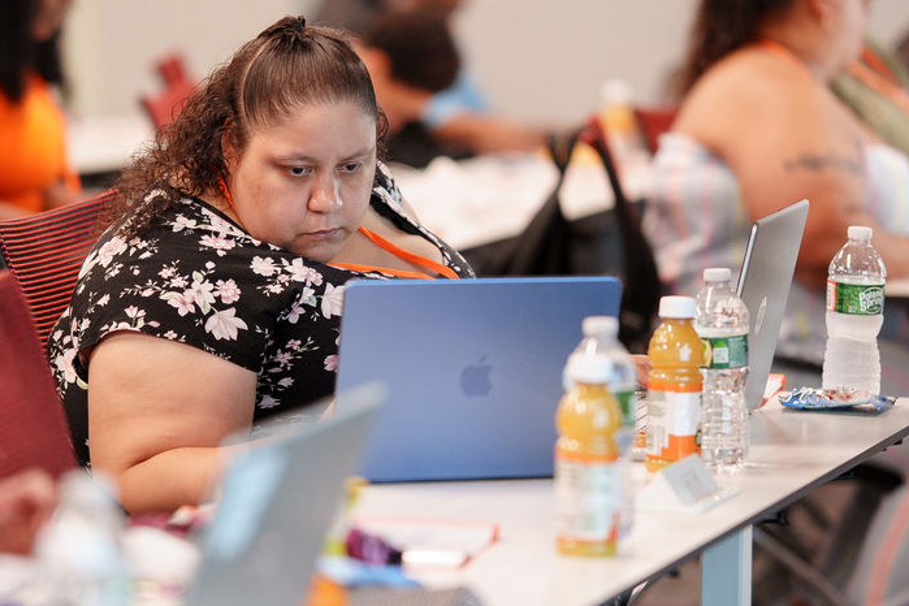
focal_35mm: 186
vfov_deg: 7.4
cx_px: 382
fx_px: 4696
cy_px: 318
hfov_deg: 11.1
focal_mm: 85
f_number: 1.4
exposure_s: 1/320
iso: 800
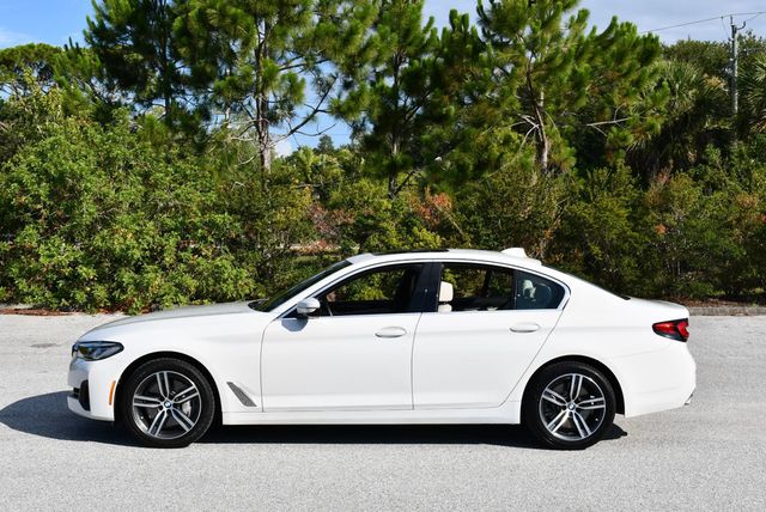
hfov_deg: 41.1
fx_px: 1022
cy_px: 256
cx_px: 383
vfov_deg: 28.1
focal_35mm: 48
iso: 100
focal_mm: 24
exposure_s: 1/250
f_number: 8
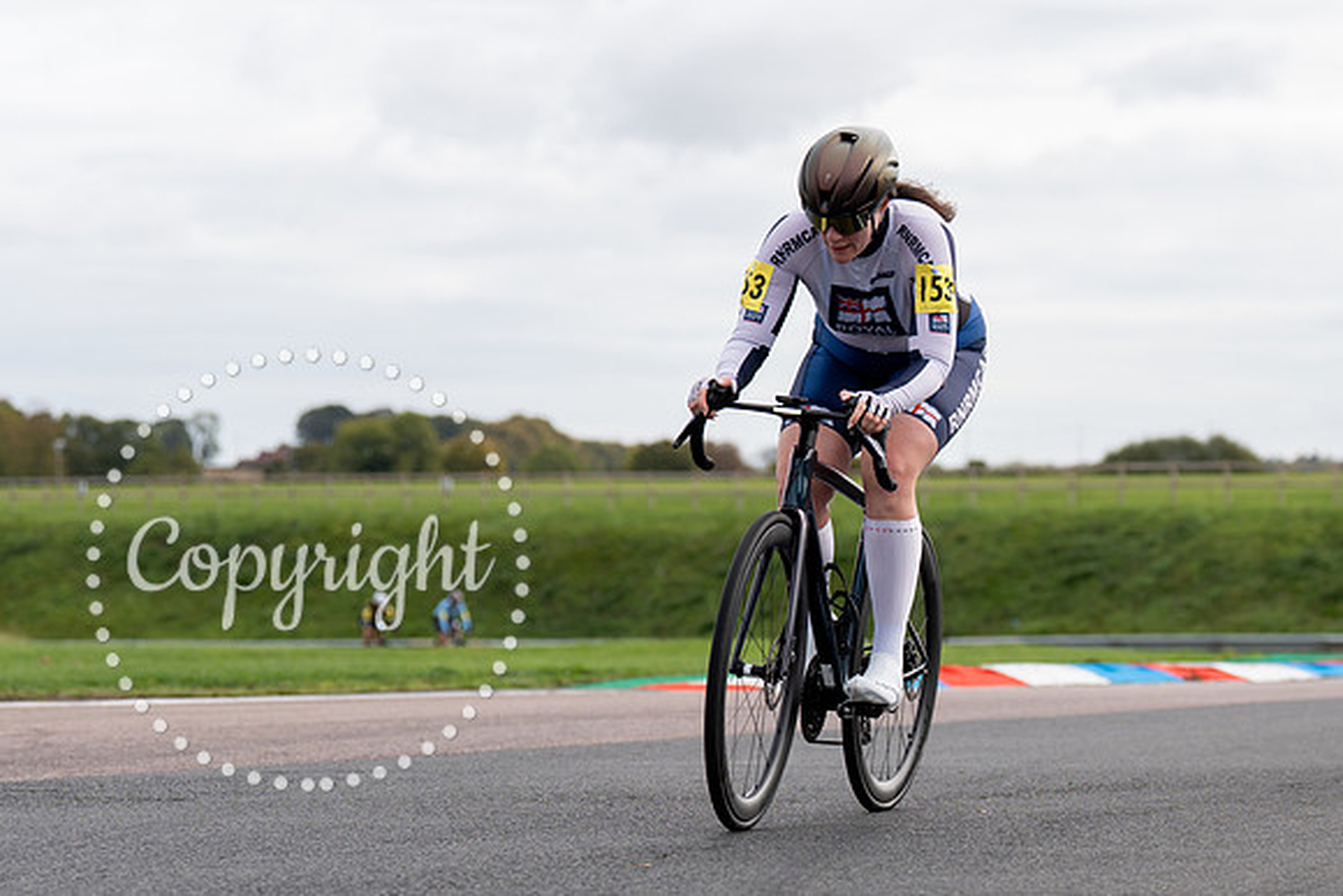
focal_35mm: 130
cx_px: 872
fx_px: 4847
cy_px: 505
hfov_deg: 15.7
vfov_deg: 10.6
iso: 125
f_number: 3.5
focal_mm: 86
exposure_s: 1/800
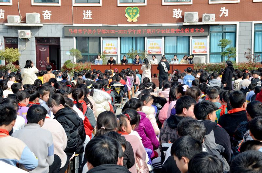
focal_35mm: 75
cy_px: 86
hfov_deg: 27.1
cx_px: 131
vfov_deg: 18.1
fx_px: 544
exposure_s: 1/500
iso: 400
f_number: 11
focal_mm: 50
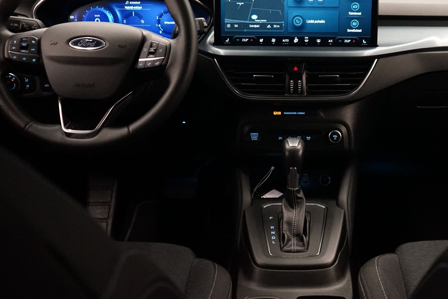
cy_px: 96
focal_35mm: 45
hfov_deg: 43.0
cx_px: 297
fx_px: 560
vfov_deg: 29.6
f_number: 3.5
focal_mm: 30
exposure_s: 1/160
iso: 5000
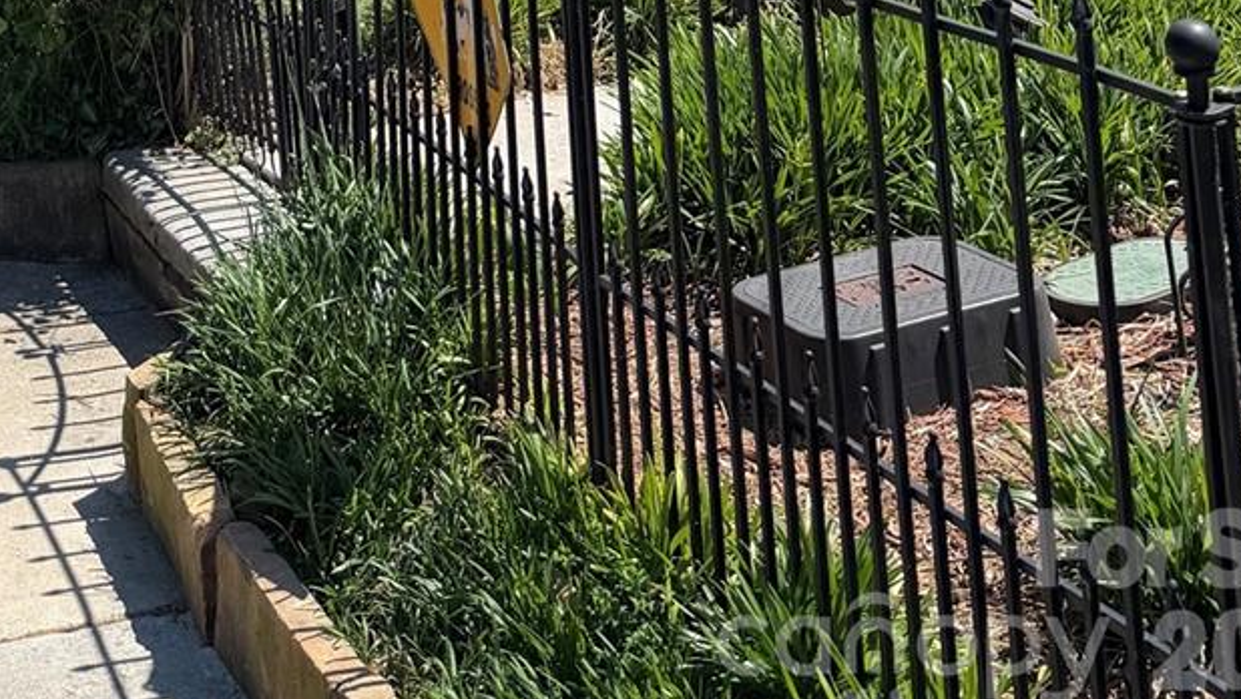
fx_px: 2139
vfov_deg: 14.4
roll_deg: -0.4
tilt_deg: +9.3
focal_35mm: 65
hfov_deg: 31.5
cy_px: -811
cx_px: 239
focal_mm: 6.76
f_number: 1.78
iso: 80
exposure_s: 1/3584
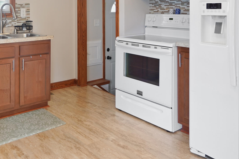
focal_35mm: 37
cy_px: 12
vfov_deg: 33.8
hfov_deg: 49.9
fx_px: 246
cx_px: 61
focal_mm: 17
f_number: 2.8
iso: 400
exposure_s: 1/13
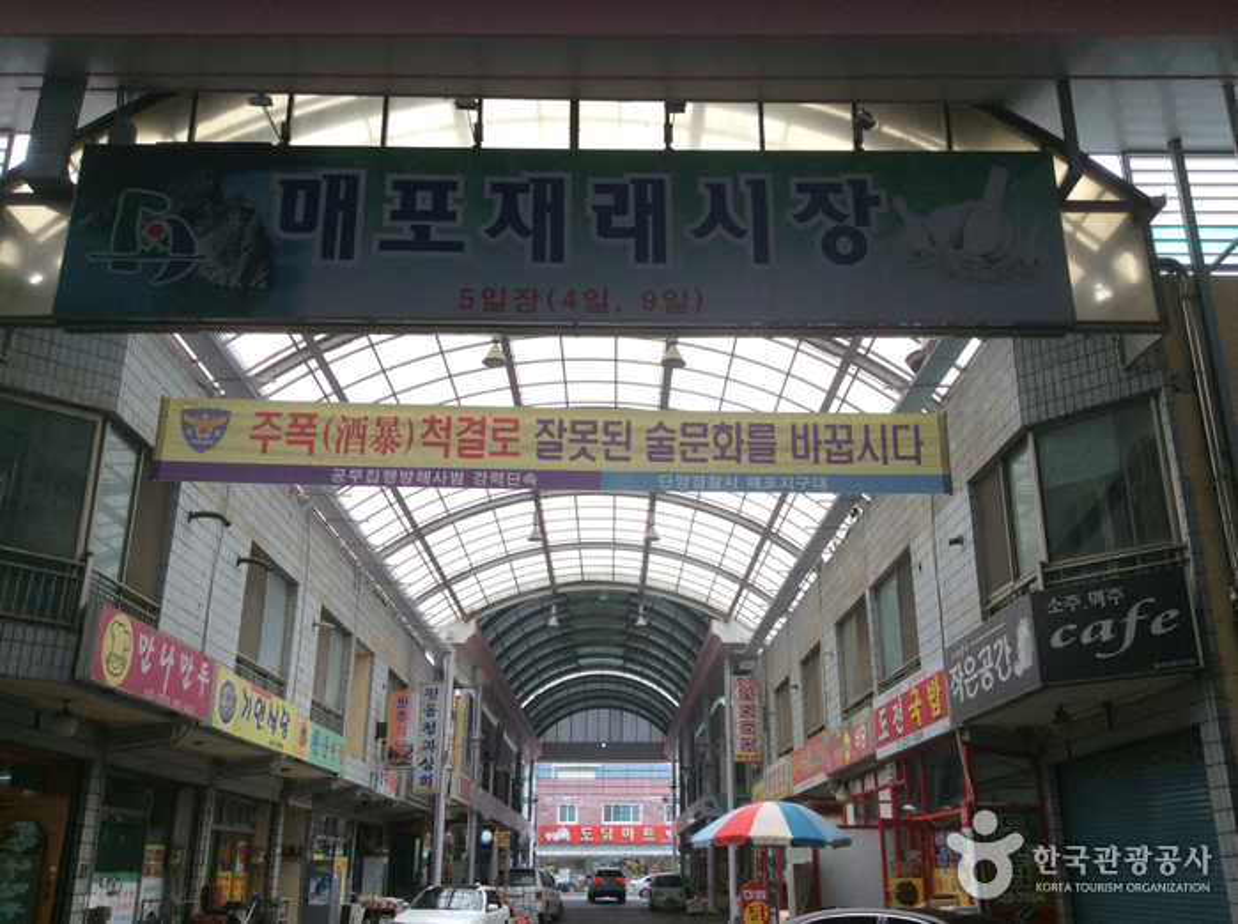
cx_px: 619
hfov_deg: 55.4
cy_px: 462
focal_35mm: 33
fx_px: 1178
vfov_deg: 42.8
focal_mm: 3.3
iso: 64
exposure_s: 1/120
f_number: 2.4
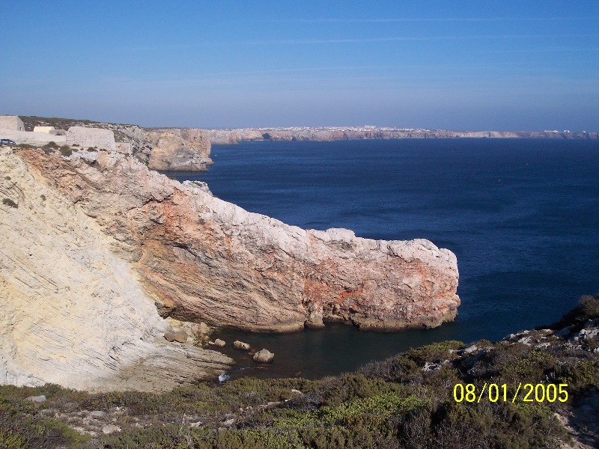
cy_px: 224
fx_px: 658
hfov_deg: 49.0
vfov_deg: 37.7
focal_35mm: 38
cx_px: 300
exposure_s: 1/1000
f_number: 4.8
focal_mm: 8
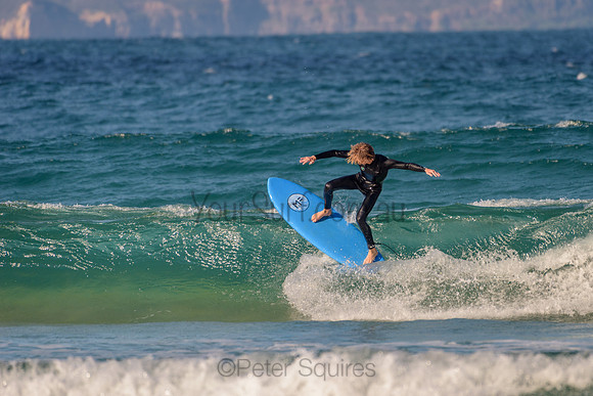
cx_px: 364
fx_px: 10105
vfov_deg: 2.2
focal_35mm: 613
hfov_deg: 3.4
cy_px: 179
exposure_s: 1/2000
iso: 140
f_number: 5.6
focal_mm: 500
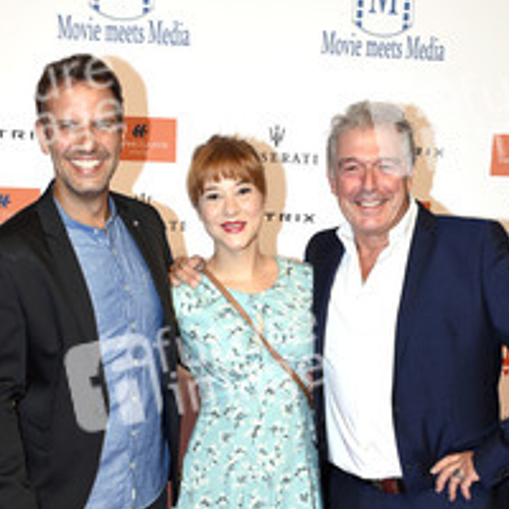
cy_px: 499
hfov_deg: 28.2
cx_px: 270
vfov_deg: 26.8
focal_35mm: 61
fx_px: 1015
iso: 400
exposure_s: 1/160
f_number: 5.6
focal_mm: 24
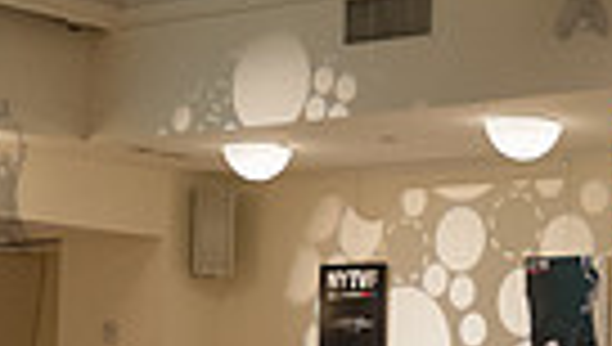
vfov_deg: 11.2
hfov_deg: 19.5
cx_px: 580
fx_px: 1739
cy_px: 393
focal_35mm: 107
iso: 2500
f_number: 4
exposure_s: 1/320
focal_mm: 24
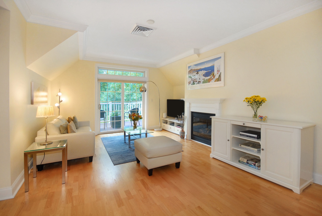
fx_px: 134
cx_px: 161
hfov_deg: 100.3
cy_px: 108
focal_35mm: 15
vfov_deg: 77.5
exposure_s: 1/40
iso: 800
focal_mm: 10
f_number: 5
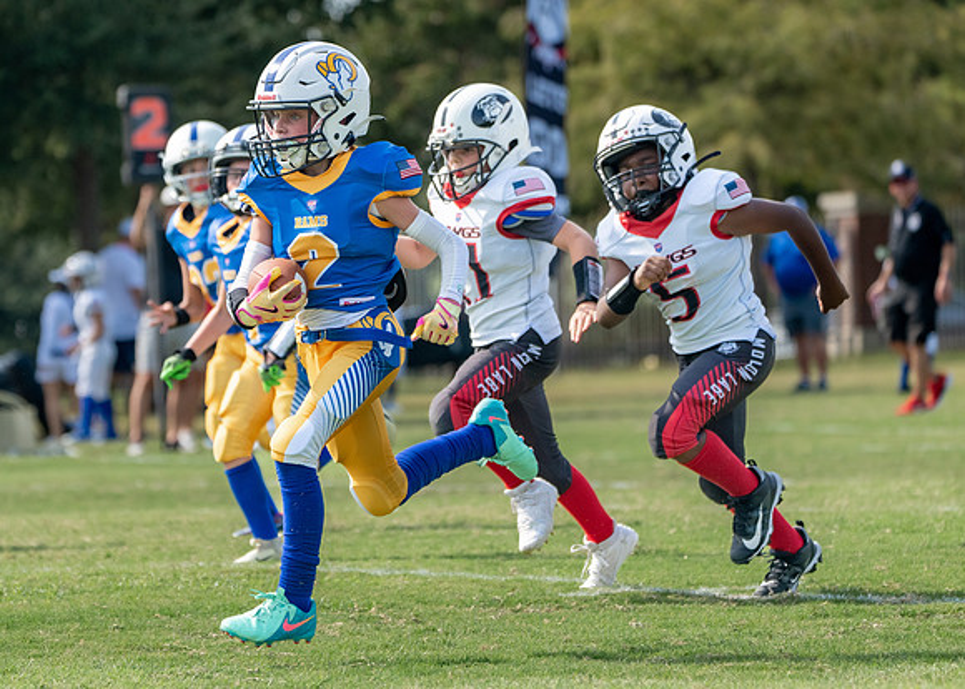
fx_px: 9036
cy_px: 318
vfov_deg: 4.4
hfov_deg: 6.1
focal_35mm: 330
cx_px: 340
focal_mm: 235
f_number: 5.6
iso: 500
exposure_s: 1/2500
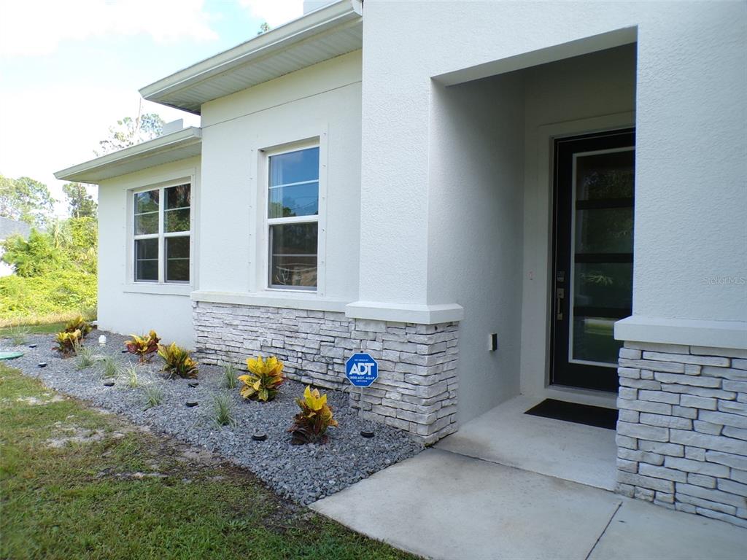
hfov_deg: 71.6
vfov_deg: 56.8
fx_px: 518
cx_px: 374
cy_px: 280
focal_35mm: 24
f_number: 4.4
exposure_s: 1/160
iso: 100
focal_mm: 4.3
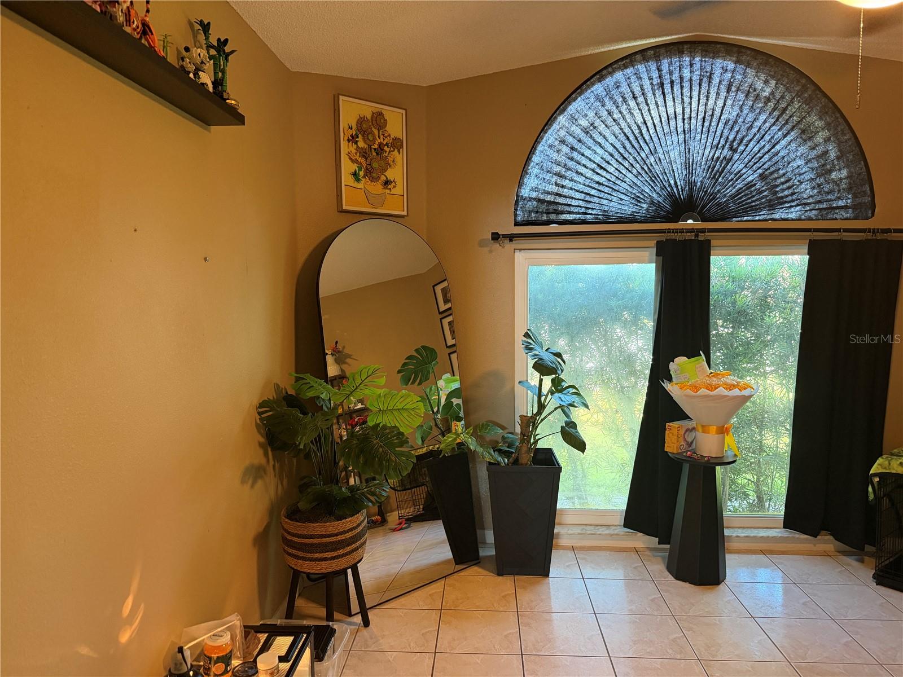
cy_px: 338
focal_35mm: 24
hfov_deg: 71.6
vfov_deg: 56.8
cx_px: 452
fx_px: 626
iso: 400
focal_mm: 6.76
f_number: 1.78
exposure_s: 1/60
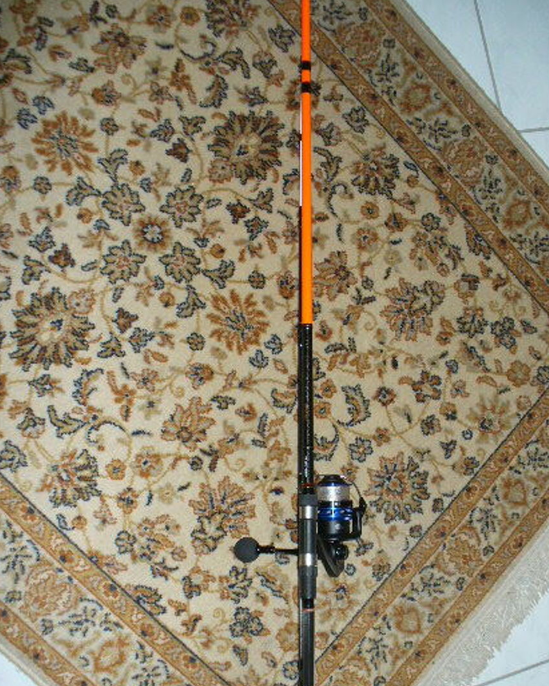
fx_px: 914
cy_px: 417
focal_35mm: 45
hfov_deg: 33.4
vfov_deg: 40.9
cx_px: 314
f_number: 2.8
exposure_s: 1/30
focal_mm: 6.1
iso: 100
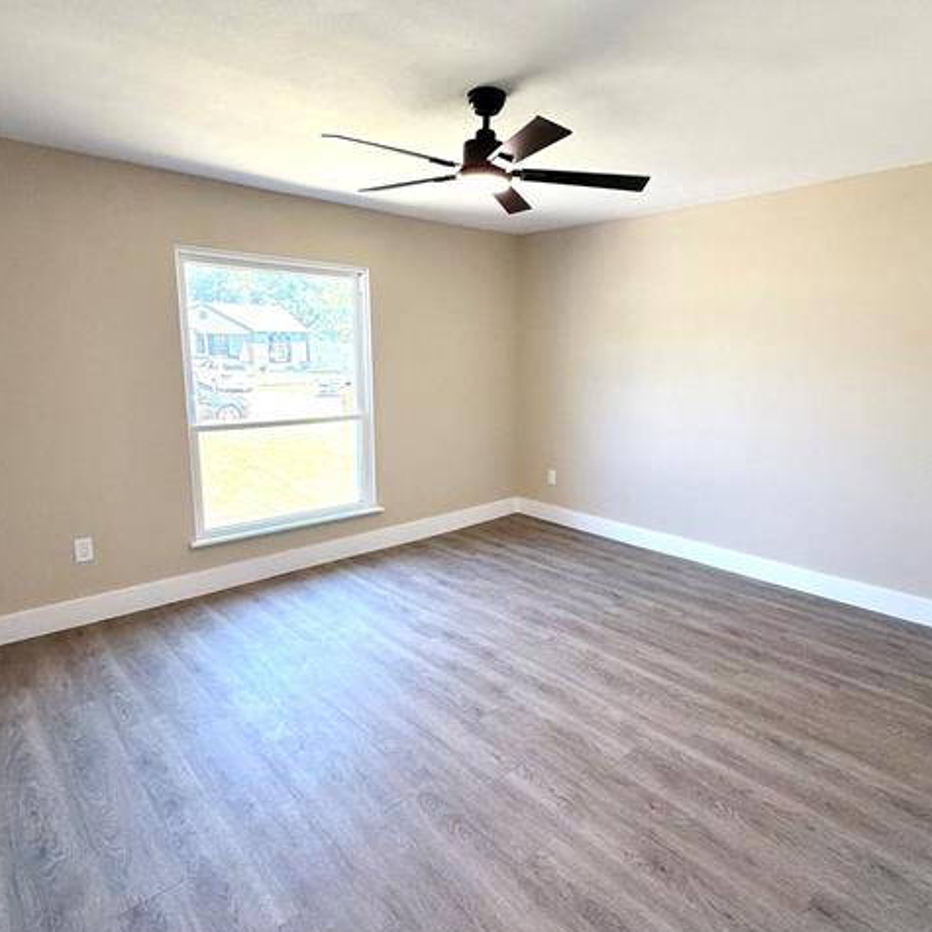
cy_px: 455
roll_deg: -0.8
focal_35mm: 20
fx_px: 609
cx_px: 494
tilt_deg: -10.6
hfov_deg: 74.7
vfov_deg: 74.8
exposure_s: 1/121
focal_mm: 2.22
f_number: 2.2
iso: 200
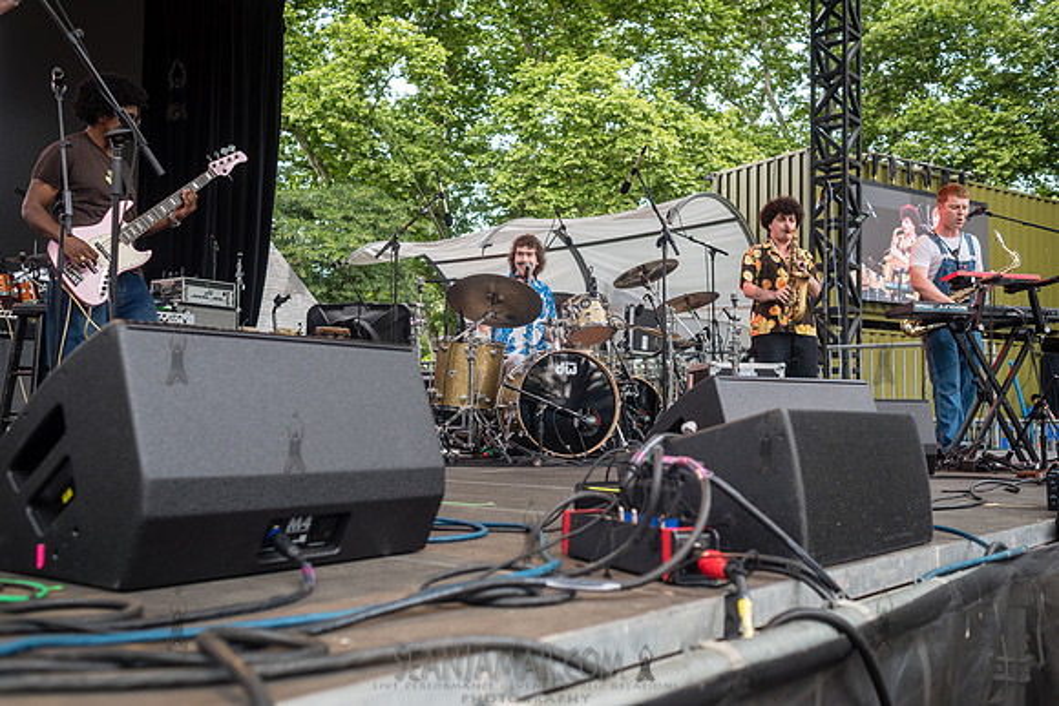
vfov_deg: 37.9
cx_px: 530
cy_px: 353
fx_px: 1030
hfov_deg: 54.4
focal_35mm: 35
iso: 400
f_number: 4
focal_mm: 35
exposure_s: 1/400
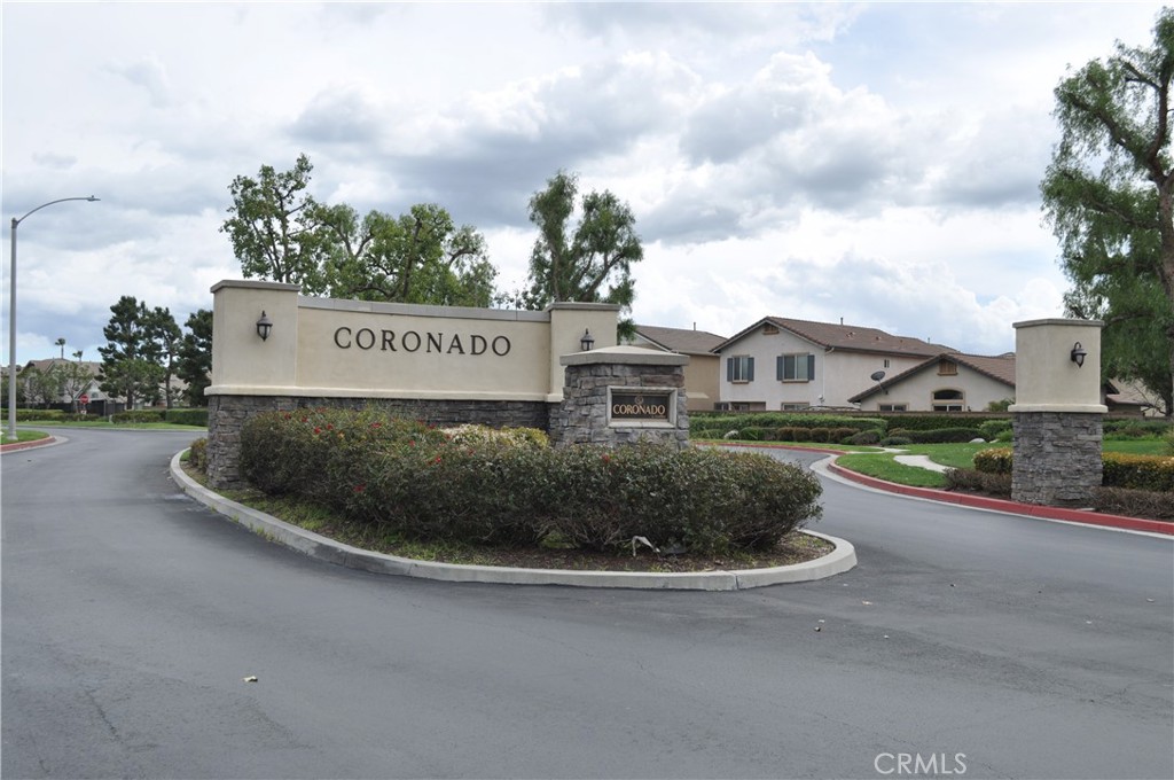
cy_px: 390
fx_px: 1172
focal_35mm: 36
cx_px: 587
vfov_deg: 36.8
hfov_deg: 53.2
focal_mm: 24
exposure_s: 1/500
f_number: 8
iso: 200
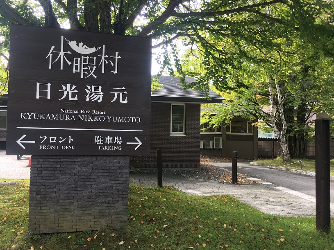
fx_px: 280
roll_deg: -0.9
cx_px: 167
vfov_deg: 48.2
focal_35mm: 29
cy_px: 125
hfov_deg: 61.7
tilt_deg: +2.4
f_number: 2.2
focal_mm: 4.15
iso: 25
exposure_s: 1/172
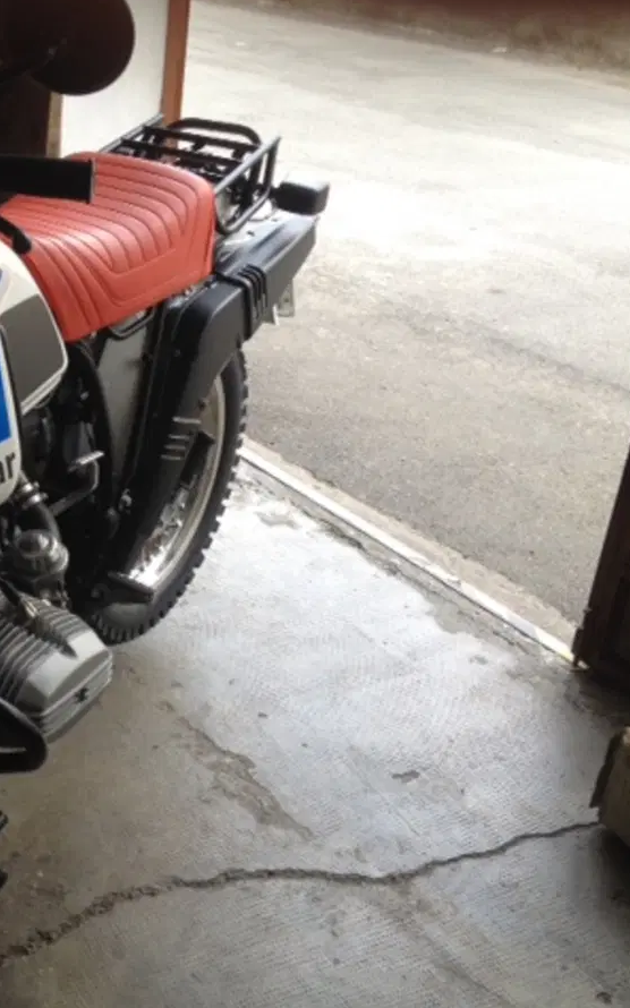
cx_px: 44
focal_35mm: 50
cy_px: 504
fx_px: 1374
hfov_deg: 24.9
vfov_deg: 40.3
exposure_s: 1/120
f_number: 2.4
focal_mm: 4.28
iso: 64
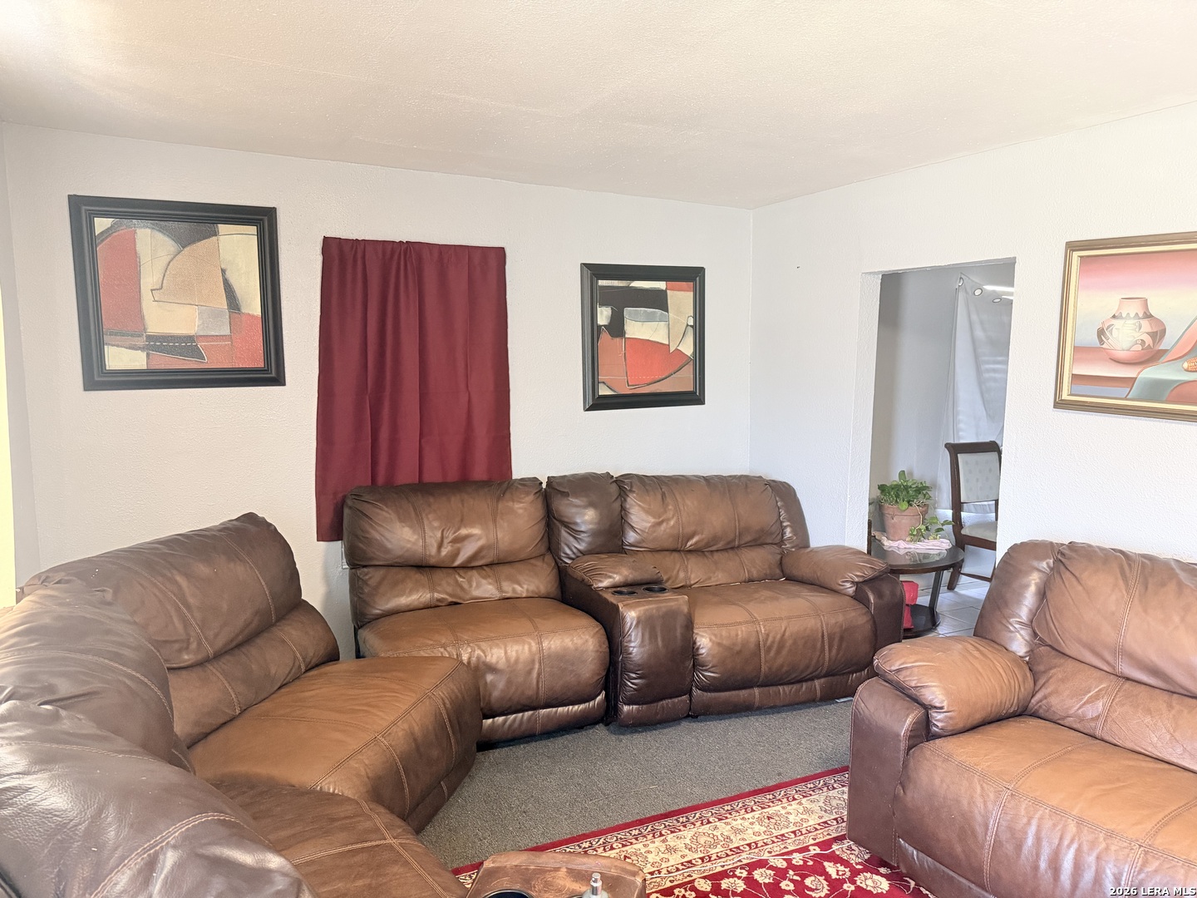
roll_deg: -0.4
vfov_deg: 56.8
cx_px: 598
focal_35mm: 24
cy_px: 449
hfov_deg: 71.6
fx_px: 830
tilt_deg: -6.9
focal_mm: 6.76
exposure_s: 1/60
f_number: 1.78
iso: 640
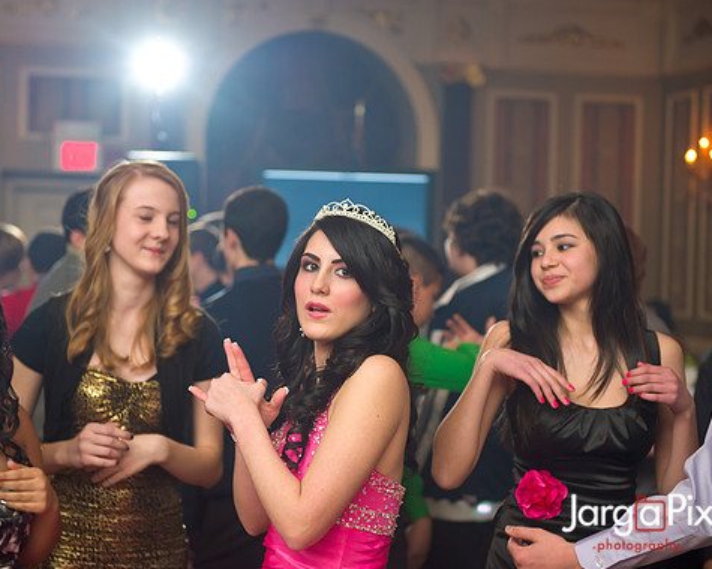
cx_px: 331
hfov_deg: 26.8
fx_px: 1496
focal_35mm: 71
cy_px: 284
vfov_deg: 21.6
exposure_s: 1/100
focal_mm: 62
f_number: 3.2
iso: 1600
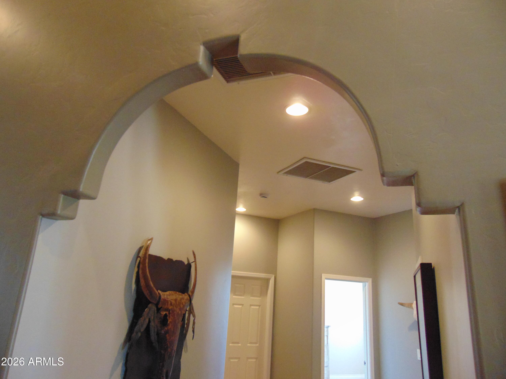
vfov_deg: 54.9
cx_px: 253
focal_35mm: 25
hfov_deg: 69.4
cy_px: 190
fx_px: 365
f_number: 3
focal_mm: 4.5
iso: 400
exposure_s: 1/15
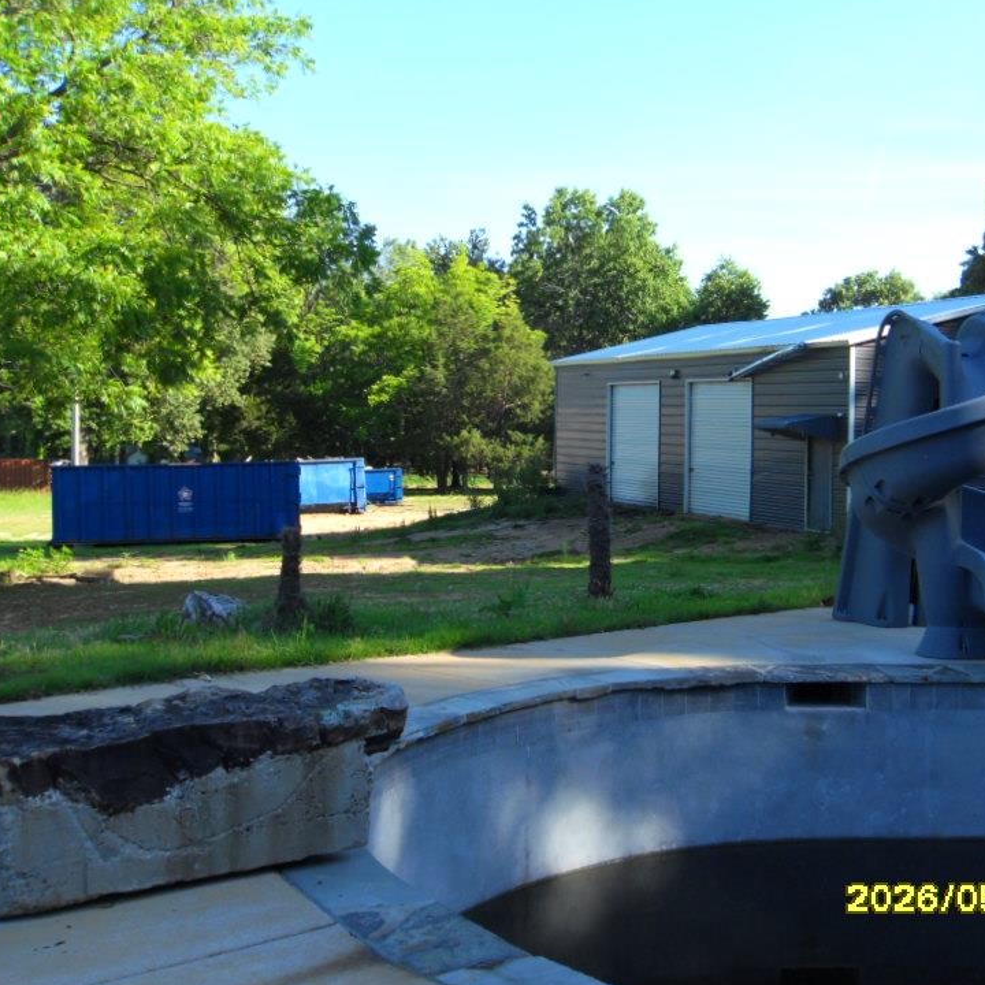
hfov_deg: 38.1
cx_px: 622
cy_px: 473
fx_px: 1417
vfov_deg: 38.3
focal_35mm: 44
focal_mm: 6.3
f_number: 3.5
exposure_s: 1/250
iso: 80
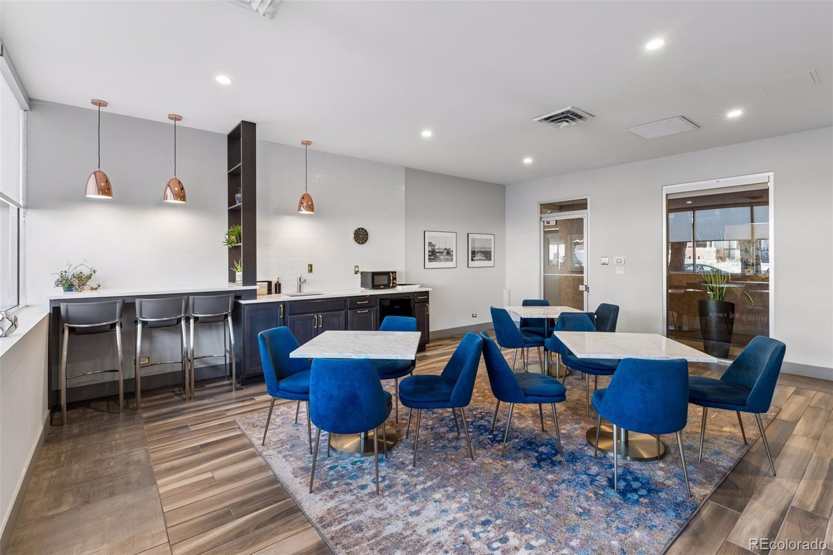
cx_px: 416
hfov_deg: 93.3
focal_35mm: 17
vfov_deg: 70.4
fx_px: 393
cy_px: 278
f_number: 9
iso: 400
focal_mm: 17
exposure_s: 1/13
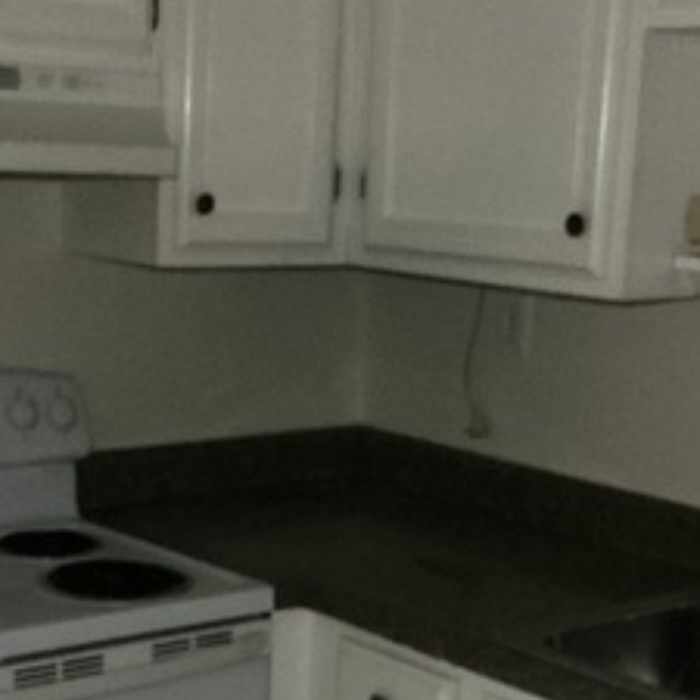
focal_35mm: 76
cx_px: 310
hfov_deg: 22.8
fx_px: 1739
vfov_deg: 22.6
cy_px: 507
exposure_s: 1/17
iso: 500
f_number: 1.8
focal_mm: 3
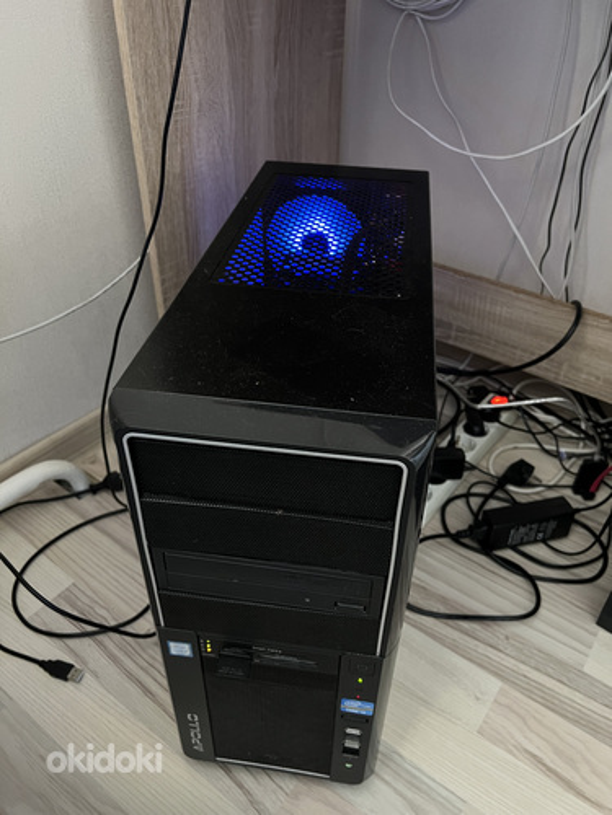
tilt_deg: -36.5
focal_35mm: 26
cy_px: 408
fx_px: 613
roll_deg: -0.8
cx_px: 306
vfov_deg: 67.3
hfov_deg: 53.1
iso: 640
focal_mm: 5.7
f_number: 1.5
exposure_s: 1/30
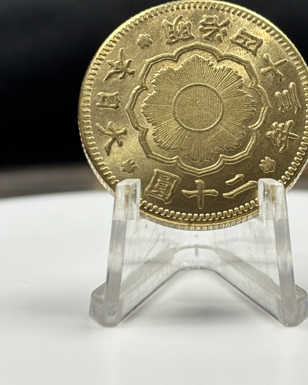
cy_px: 111
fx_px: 980
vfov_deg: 22.1
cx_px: 200
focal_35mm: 86
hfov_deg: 17.8
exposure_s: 1/60
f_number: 1.6
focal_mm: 5.96
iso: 50
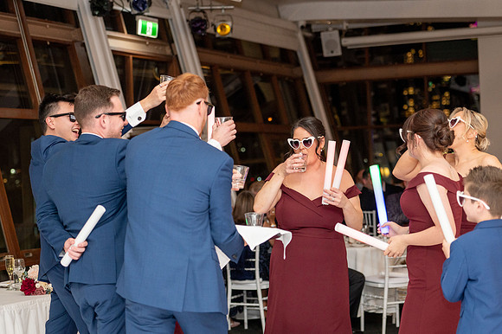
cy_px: 167
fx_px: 1014
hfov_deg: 27.8
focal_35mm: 73
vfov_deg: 18.7
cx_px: 251
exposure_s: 1/200
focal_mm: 70
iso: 2500
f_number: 2.8
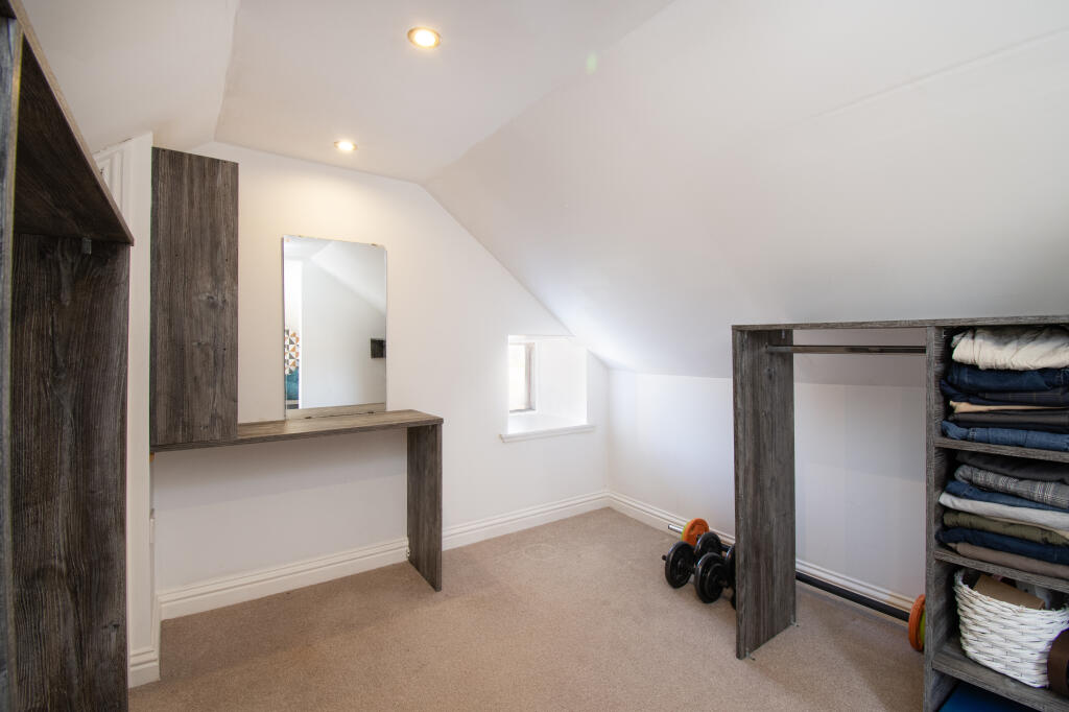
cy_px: 356
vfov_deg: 77.3
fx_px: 445
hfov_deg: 100.4
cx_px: 534
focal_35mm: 15
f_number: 9
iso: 320
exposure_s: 1/5
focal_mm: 10
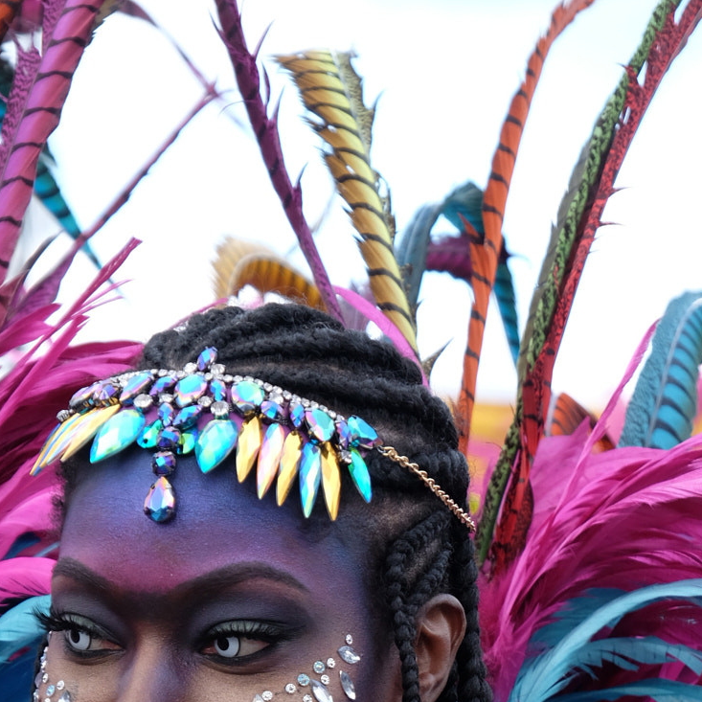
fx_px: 5323
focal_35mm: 232
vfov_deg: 7.5
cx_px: 238
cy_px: 735
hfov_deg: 7.5
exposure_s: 1/500
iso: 640
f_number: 5.6
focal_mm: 83.3
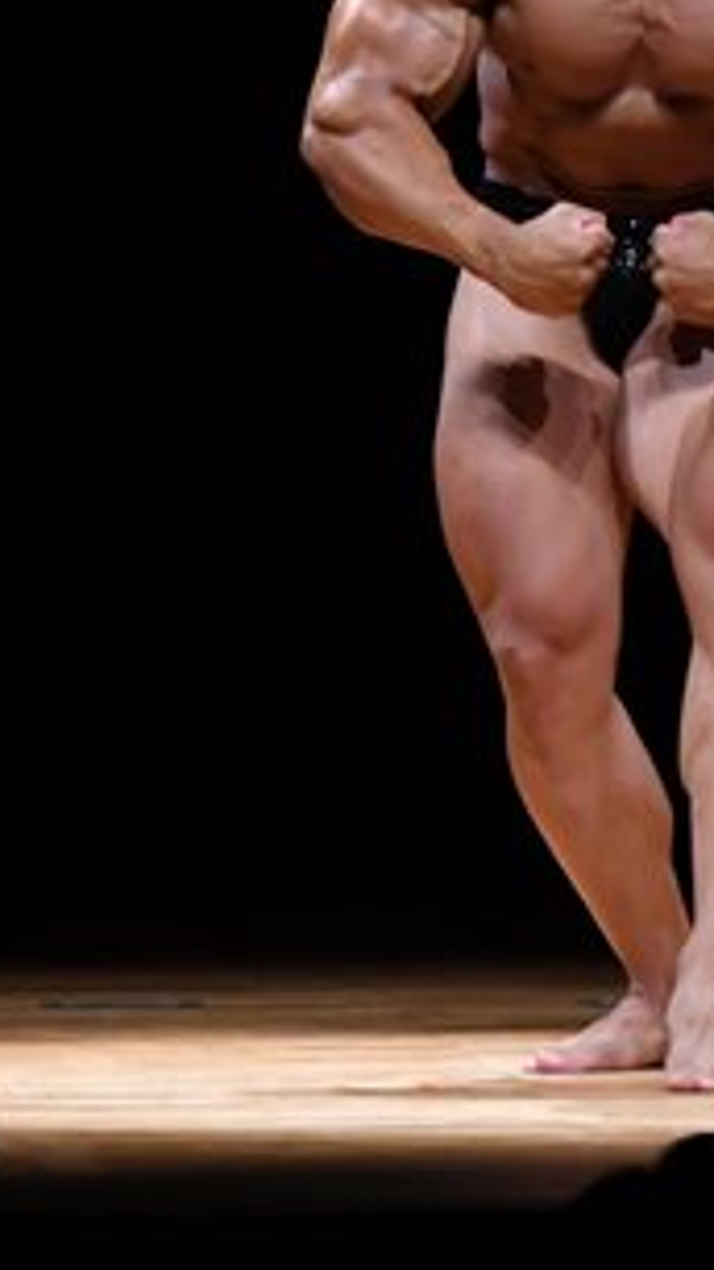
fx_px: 19398
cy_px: 224
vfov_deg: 3.7
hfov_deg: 2.1
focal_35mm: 576
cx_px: 724
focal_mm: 145
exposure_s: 1/400
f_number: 5.6
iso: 3200
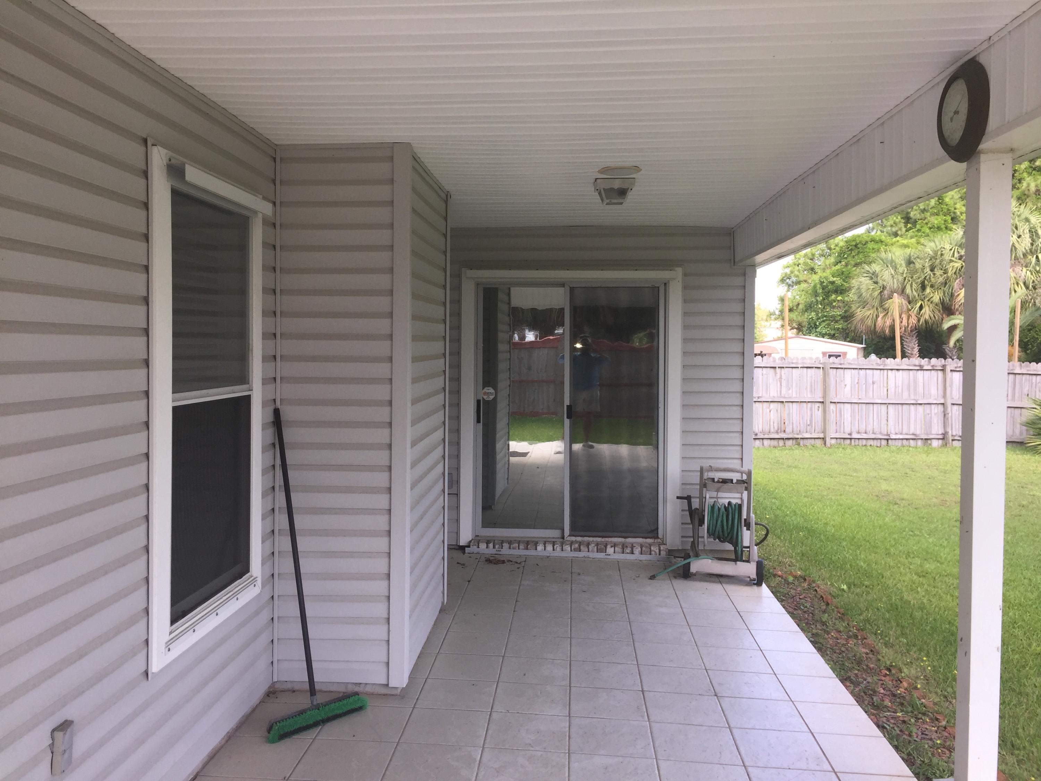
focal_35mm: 29
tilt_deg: -2.4
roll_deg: -1.6
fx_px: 872
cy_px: 390
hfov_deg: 61.7
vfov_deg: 48.2
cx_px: 520
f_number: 2.2
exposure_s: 1/332
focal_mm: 4.15
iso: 32
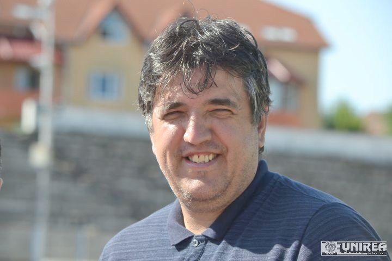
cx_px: 196
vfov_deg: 7.6
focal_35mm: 180
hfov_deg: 11.4
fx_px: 1960
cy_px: 130
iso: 100
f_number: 6.3
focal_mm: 120
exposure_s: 1/200
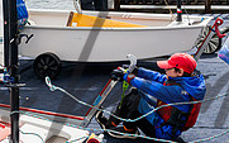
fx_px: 774
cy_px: 84
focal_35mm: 124
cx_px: 153
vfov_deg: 10.6
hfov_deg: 16.8
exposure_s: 1/400
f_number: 7.1
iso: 100
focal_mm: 38
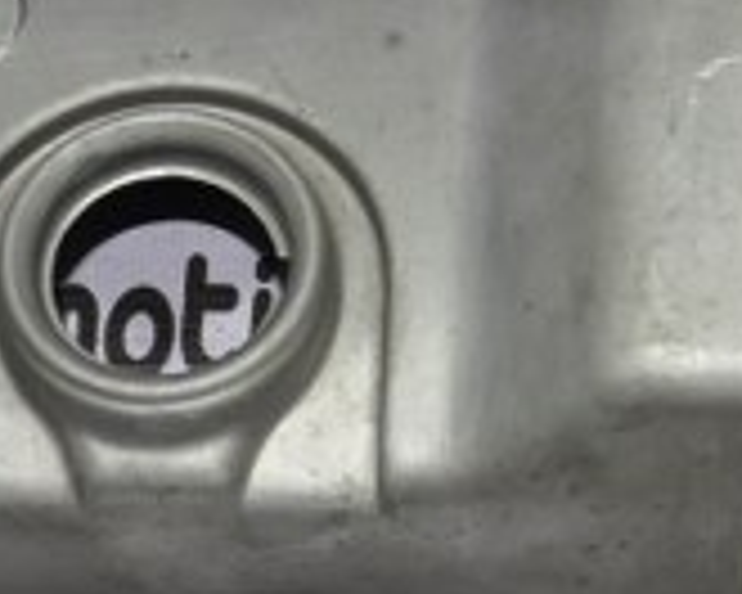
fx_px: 4721
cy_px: 230
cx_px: 886
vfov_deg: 7.2
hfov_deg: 8.9
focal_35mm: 215
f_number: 4.5
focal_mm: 28
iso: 200
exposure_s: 1/60
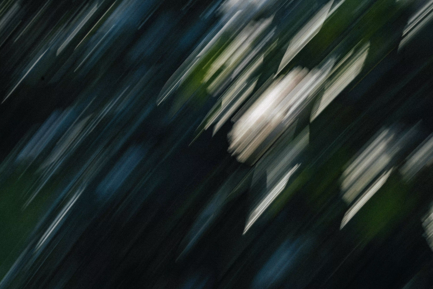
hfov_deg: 23.9
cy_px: 144
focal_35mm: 85
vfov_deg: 16.1
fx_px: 1022
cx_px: 216
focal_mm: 85
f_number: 16
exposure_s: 1/50
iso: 125
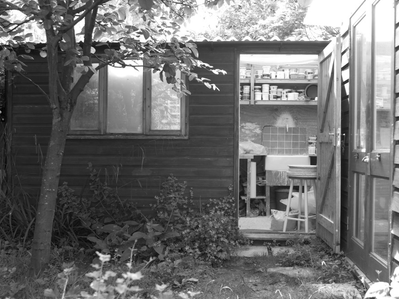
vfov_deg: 36.0
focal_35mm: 40
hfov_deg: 46.8
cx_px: 203
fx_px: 461
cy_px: 150
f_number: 4
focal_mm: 24
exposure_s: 1/80
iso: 100
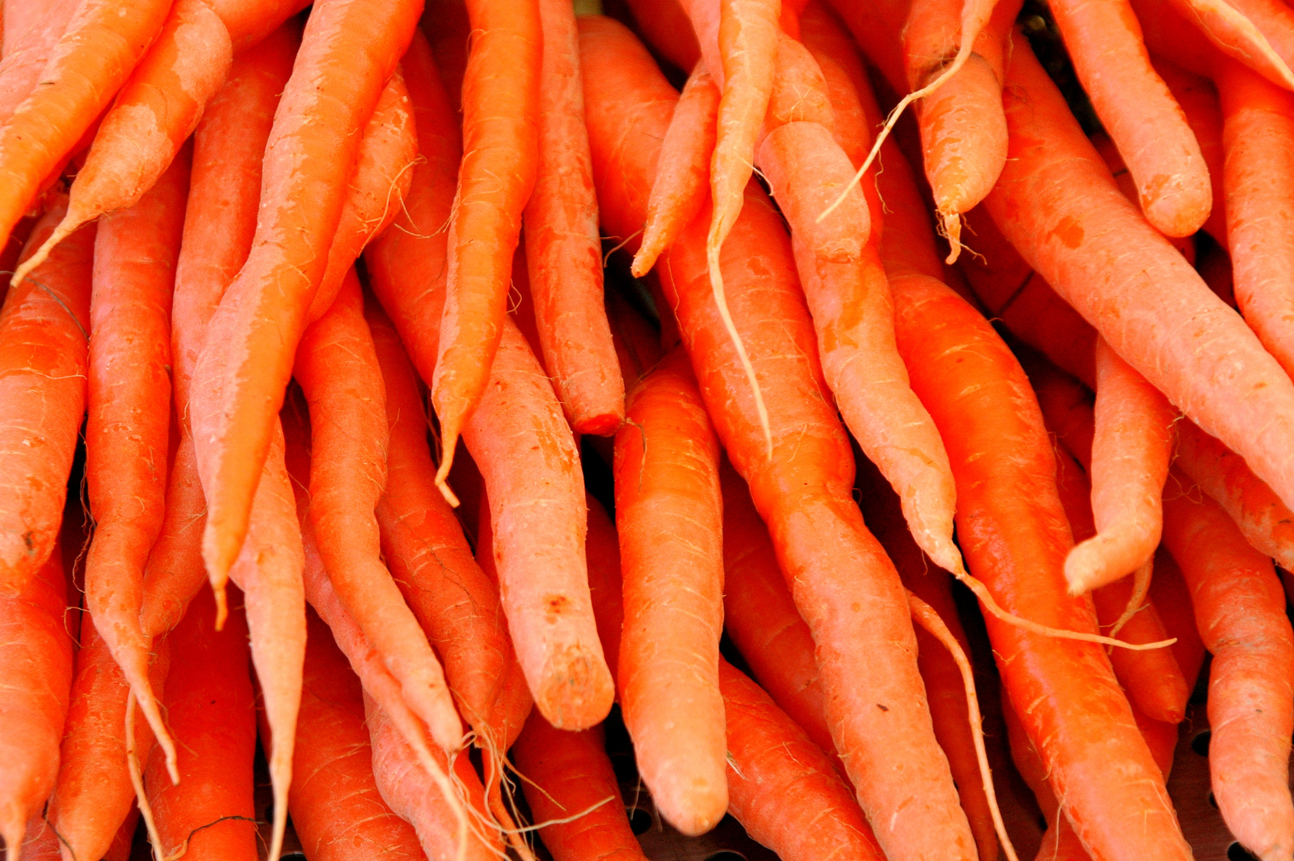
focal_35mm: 195
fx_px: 7003
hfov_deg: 10.6
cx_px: 647
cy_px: 430
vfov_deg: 7.0
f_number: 6
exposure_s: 1/90
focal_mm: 130
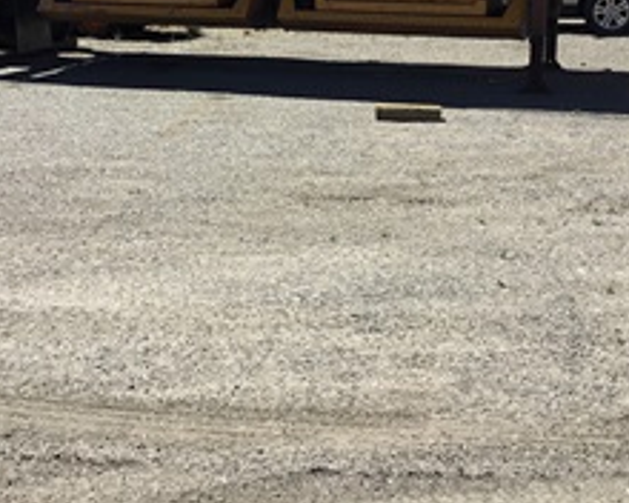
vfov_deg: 26.9
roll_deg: +0.8
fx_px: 1024
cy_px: 80
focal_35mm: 55
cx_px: 306
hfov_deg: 34.1
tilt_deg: -8.0
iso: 25
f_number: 2.4
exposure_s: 1/1456
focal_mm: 3.3
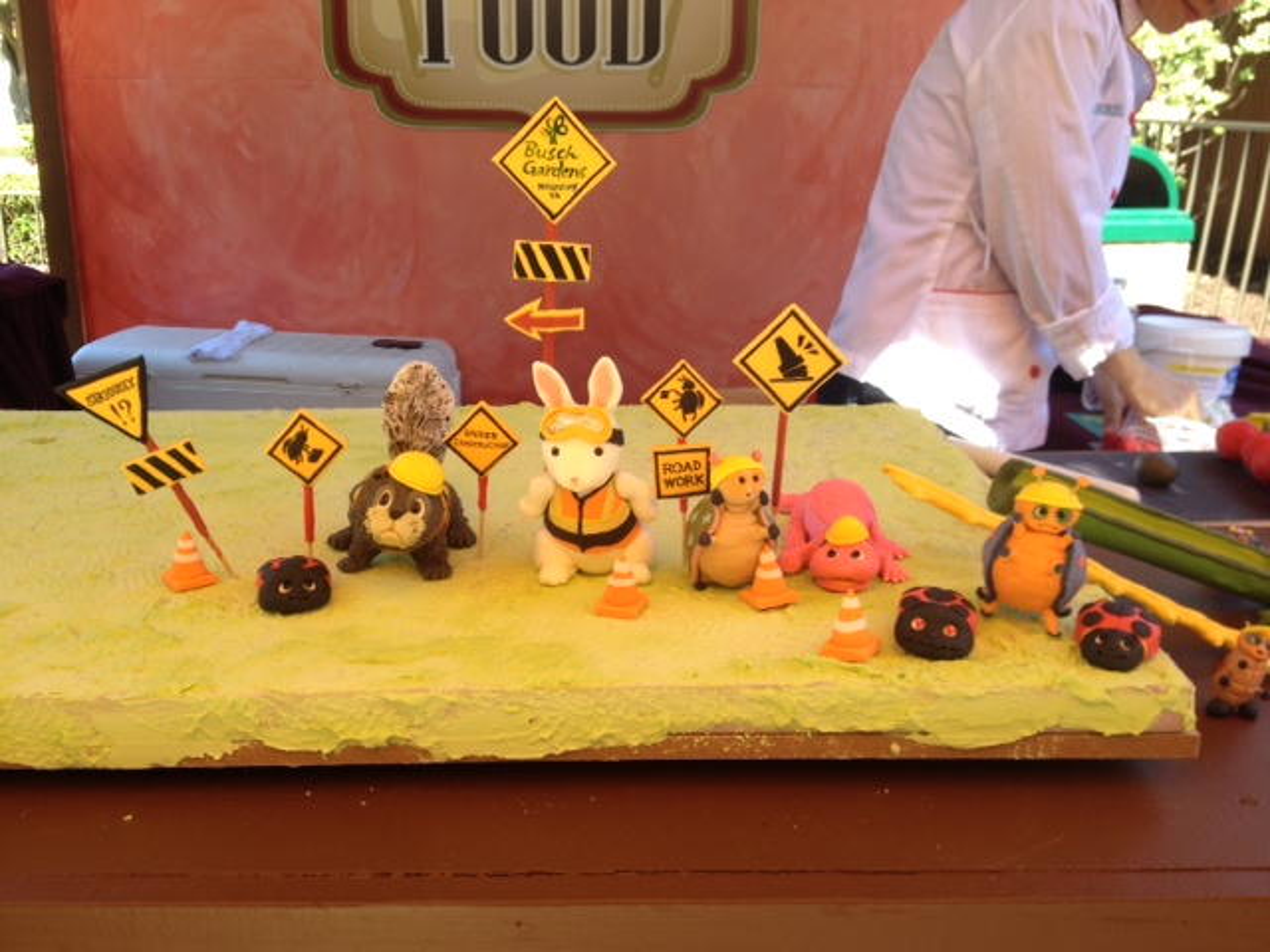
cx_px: 635
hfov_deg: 52.6
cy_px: 476
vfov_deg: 40.7
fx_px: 1284
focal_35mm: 35
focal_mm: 4.28
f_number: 2.4
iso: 50
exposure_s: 1/143
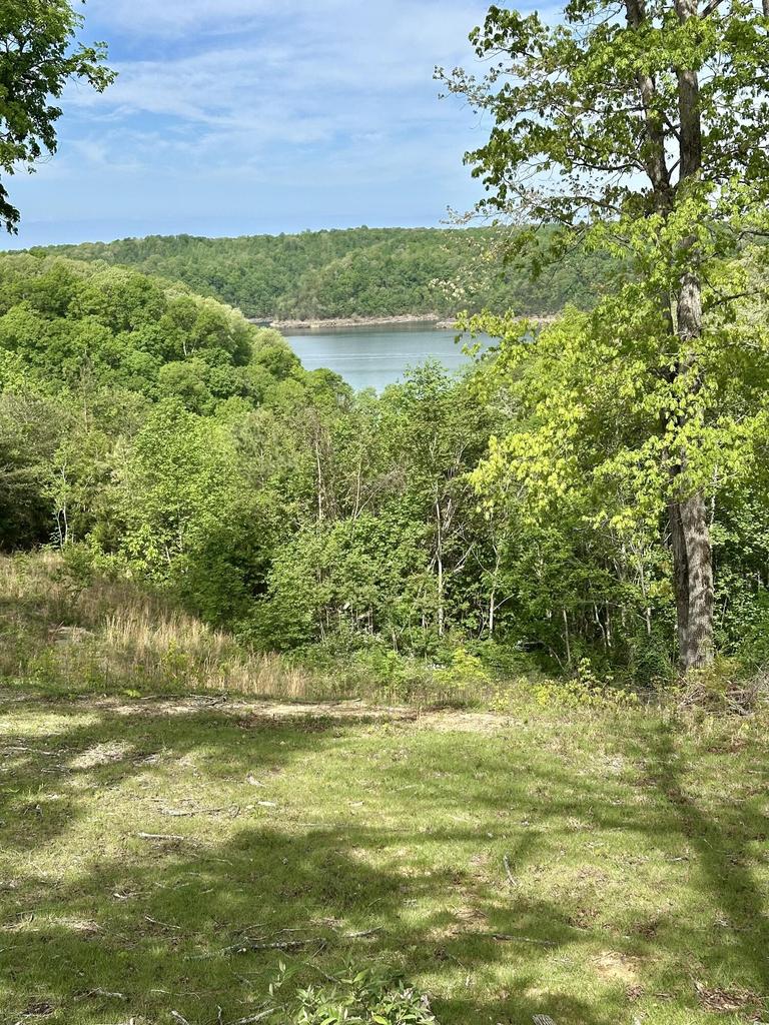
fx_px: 1422
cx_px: 384
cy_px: 512
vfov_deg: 39.7
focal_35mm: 48
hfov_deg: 30.3
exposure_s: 1/3367
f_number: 1.78
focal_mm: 6.86
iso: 64
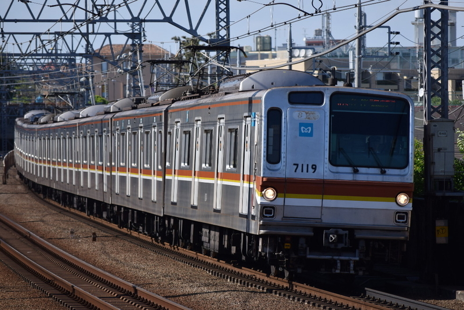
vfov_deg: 5.2
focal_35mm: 262
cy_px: 155
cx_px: 232
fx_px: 3384
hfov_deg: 7.8
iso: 100
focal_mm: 175
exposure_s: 1/640
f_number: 5.6
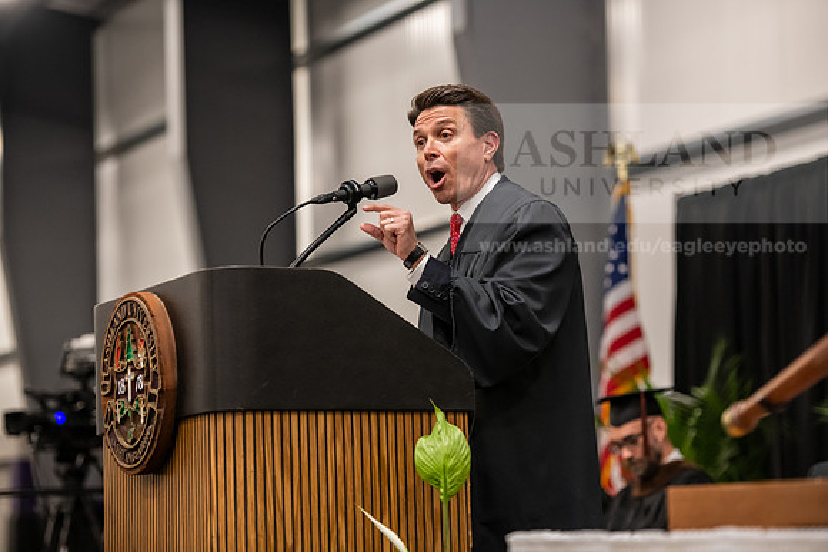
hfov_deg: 17.1
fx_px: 2761
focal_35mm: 120
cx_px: 414
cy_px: 276
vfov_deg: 11.4
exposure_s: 1/200
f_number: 3.2
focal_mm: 120
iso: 3200
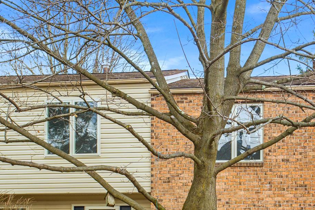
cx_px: 188
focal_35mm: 81
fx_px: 709
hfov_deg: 25.0
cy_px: 176
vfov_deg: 16.7
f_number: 6.3
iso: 200
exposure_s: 1/160
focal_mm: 36
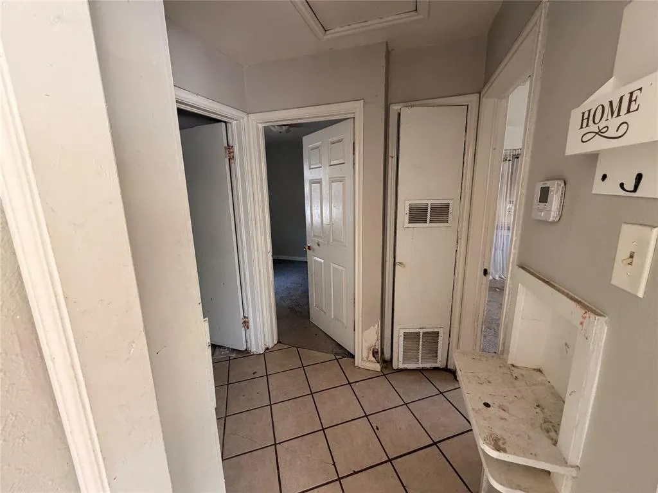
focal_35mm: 14
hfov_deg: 102.1
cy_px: 246
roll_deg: +1.1
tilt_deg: -10.6
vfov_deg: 85.7
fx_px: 266
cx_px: 329
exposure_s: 1/110
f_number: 2.2
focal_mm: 2.22
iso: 320
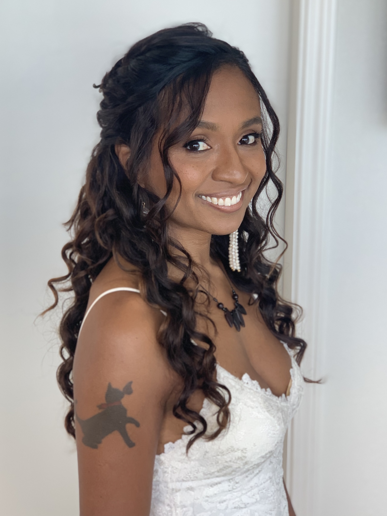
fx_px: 775
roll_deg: -1.3
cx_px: 194
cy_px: 258
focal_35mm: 52
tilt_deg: -12.7
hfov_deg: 28.0
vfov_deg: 36.8
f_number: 2.4
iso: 64
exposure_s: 1/122
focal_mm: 6
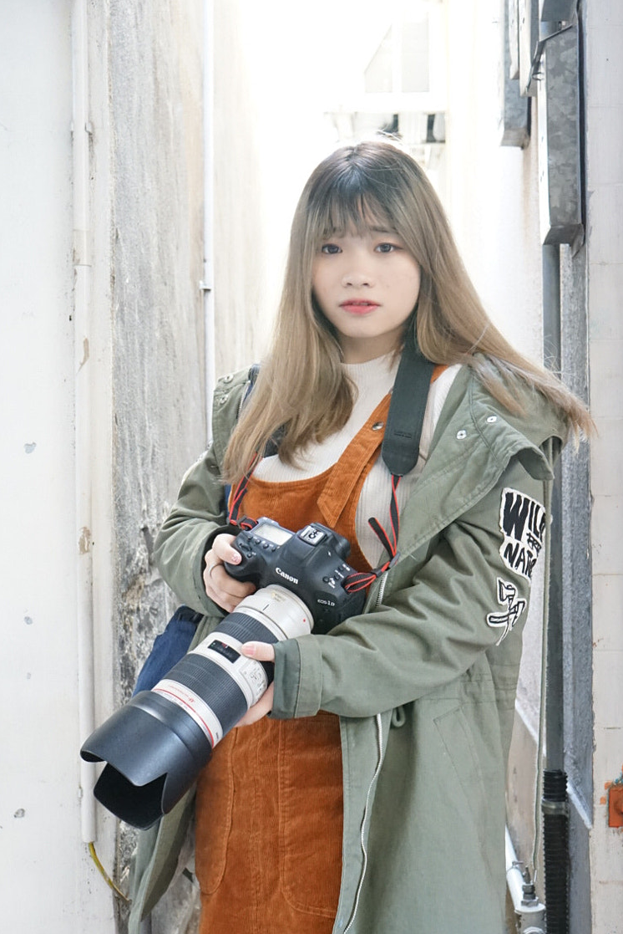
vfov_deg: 37.5
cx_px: 376
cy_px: 513
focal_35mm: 53
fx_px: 1374
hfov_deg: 25.5
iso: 6400
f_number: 6.3
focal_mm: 37
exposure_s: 1/80
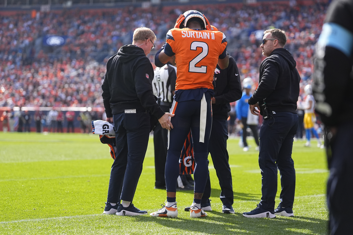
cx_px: 176
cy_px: 118
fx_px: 1157
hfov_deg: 17.3
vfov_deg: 11.6
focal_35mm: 118
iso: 1600
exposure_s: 1/10000
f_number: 2.8
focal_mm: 118
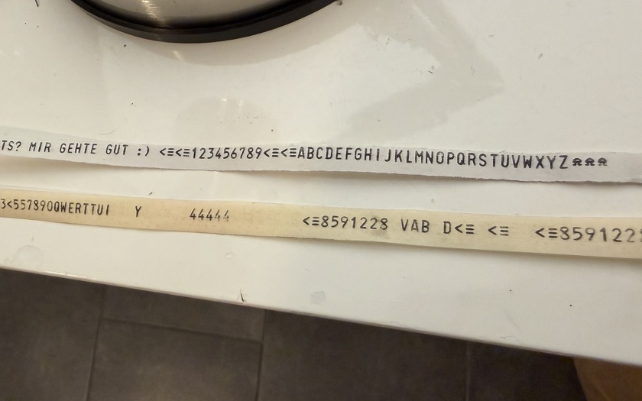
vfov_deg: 40.6
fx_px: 542
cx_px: 272
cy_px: 195
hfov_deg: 60.9
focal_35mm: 31
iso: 250
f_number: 2.2
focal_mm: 2.22
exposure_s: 1/100
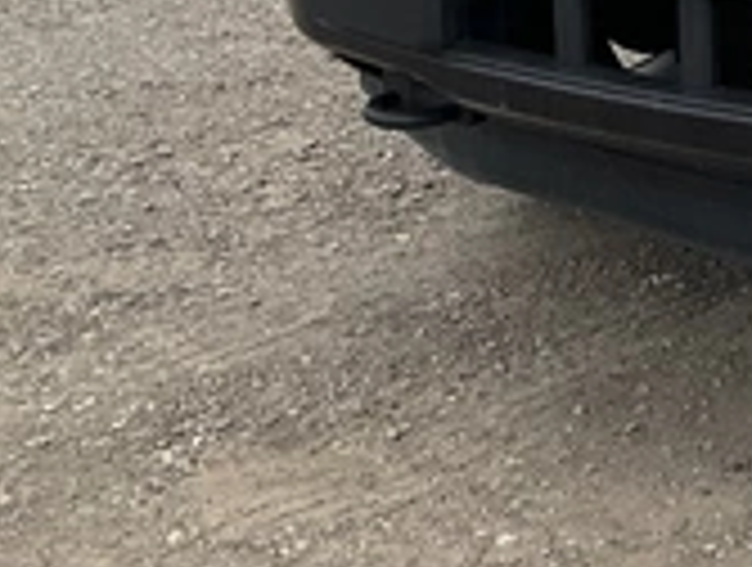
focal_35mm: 130
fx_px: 2830
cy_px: -308
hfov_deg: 13.3
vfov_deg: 11.0
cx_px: 1427
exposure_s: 1/1311
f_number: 1.8
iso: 25
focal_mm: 3
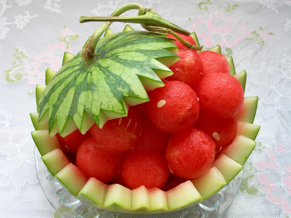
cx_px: 146
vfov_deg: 37.7
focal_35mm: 38
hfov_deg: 49.0
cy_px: 109
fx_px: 319
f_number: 4.8
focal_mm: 7.8
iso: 50
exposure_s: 1/35
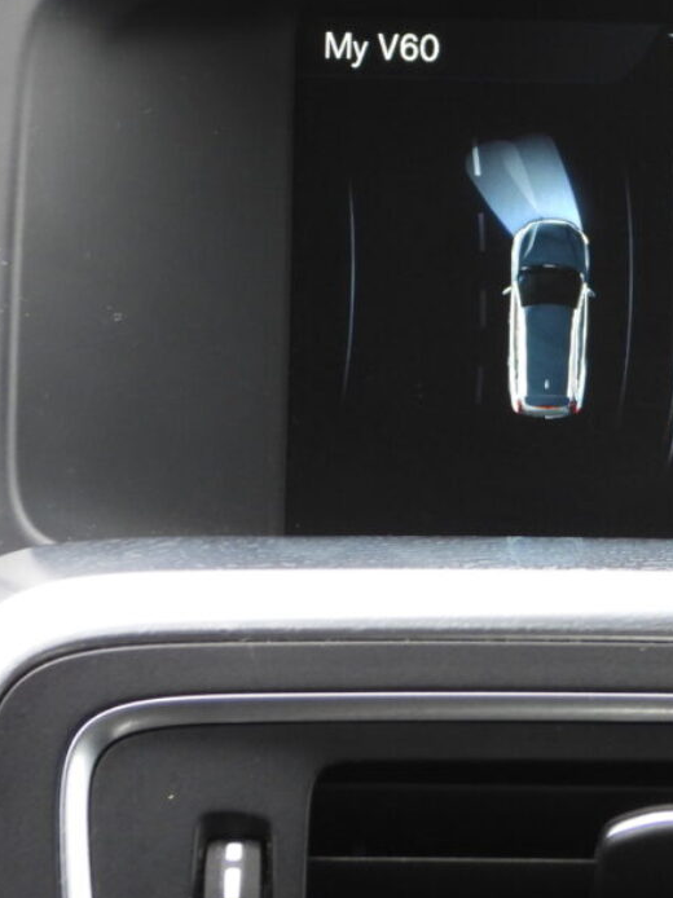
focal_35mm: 236
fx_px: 6121
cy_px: 247
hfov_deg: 6.3
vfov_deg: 8.4
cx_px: 791
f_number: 4
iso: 280
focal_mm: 20.7
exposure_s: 1/60
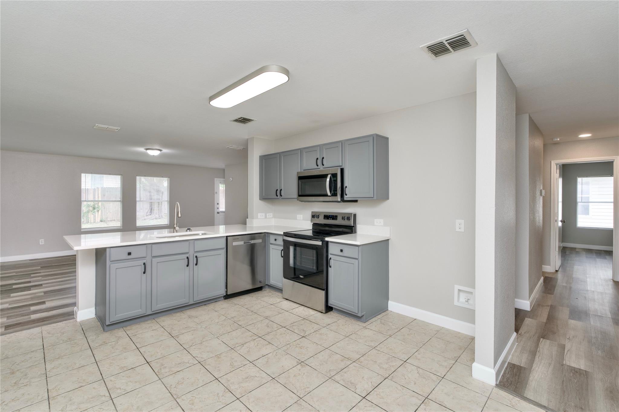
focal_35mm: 16
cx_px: 310
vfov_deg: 73.7
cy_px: 206
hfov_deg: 96.7
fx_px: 275
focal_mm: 16
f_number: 5.6
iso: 100
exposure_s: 1/30
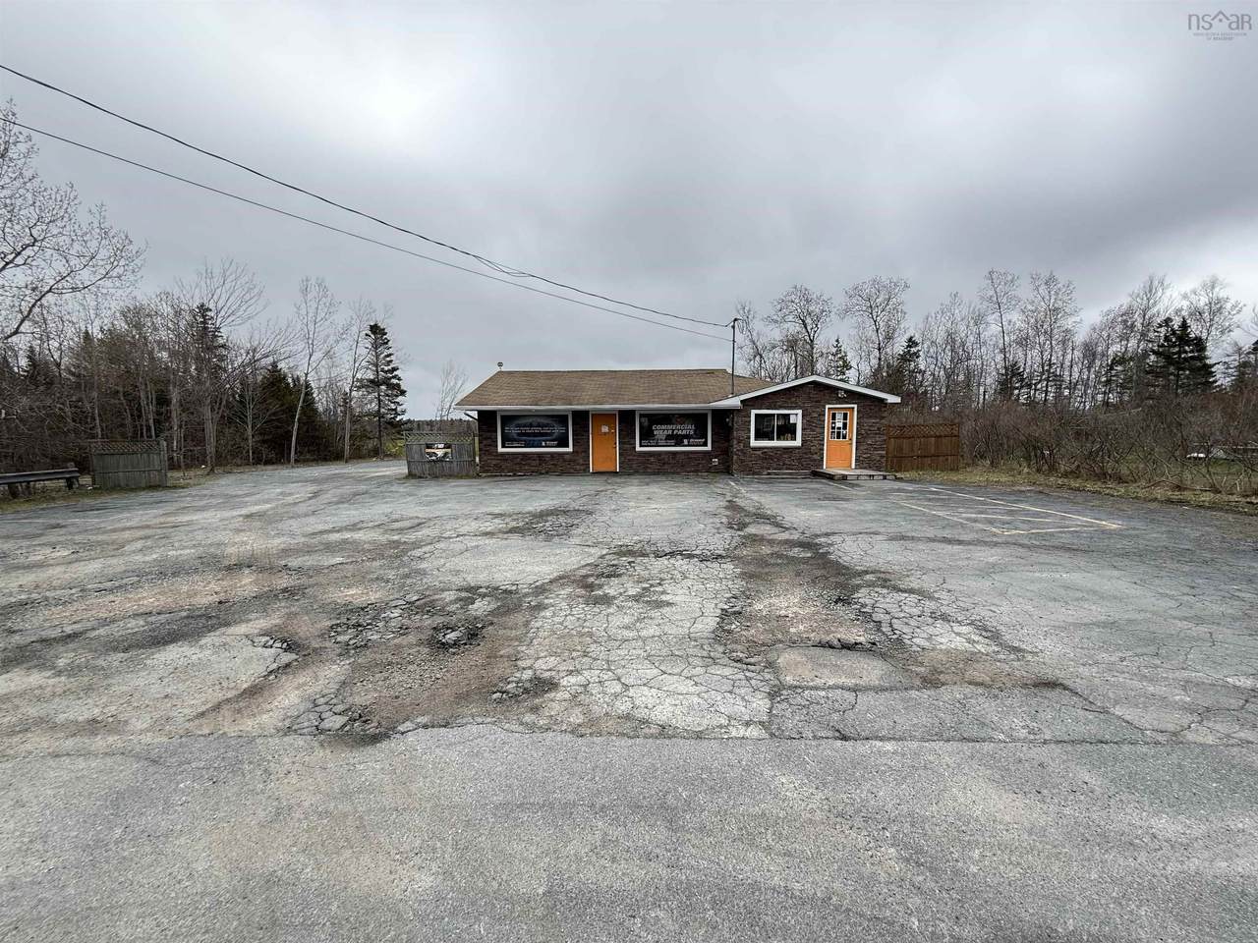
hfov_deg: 102.1
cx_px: 629
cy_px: 472
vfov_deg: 85.7
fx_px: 509
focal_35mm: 14
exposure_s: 1/1145
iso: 50
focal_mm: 2.22
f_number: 2.2
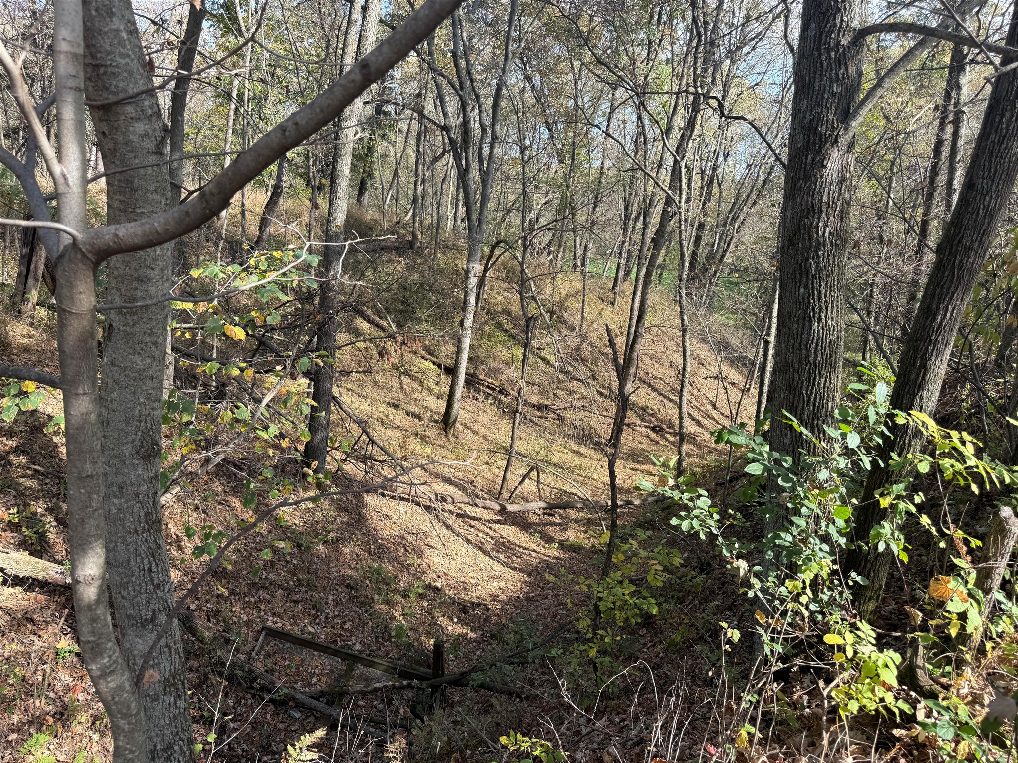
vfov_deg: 56.8
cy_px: 382
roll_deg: -5.0
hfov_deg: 71.6
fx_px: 706
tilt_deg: -13.4
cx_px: 509
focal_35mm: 24
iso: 80
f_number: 1.78
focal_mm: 6.76
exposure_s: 1/772
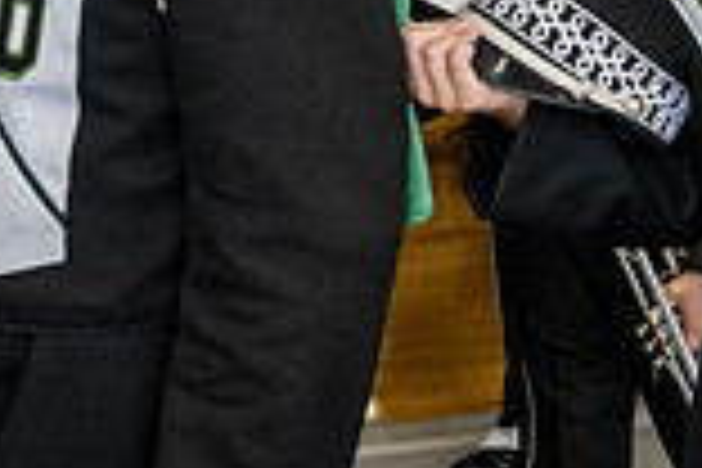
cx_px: 729
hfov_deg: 21.9
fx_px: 1735
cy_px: -389
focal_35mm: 89
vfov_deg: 13.6
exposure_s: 1/800
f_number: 4
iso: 3200
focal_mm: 24
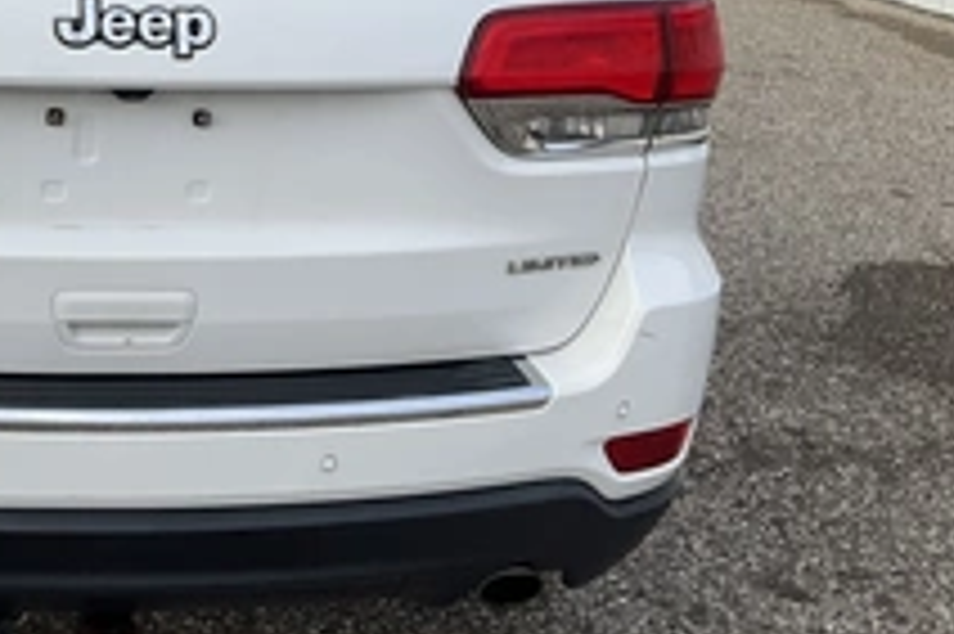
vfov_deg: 23.2
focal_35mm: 57
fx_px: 1509
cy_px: 81
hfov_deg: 33.1
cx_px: 76
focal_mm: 3
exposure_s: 1/770
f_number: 1.8
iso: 25
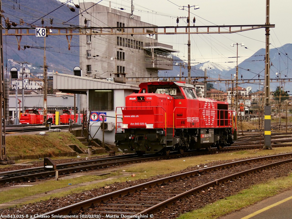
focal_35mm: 90
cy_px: 110
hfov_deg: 21.8
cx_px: 146
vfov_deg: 16.4
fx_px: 759
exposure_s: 1/125
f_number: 4.4
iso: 100
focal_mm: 15.9
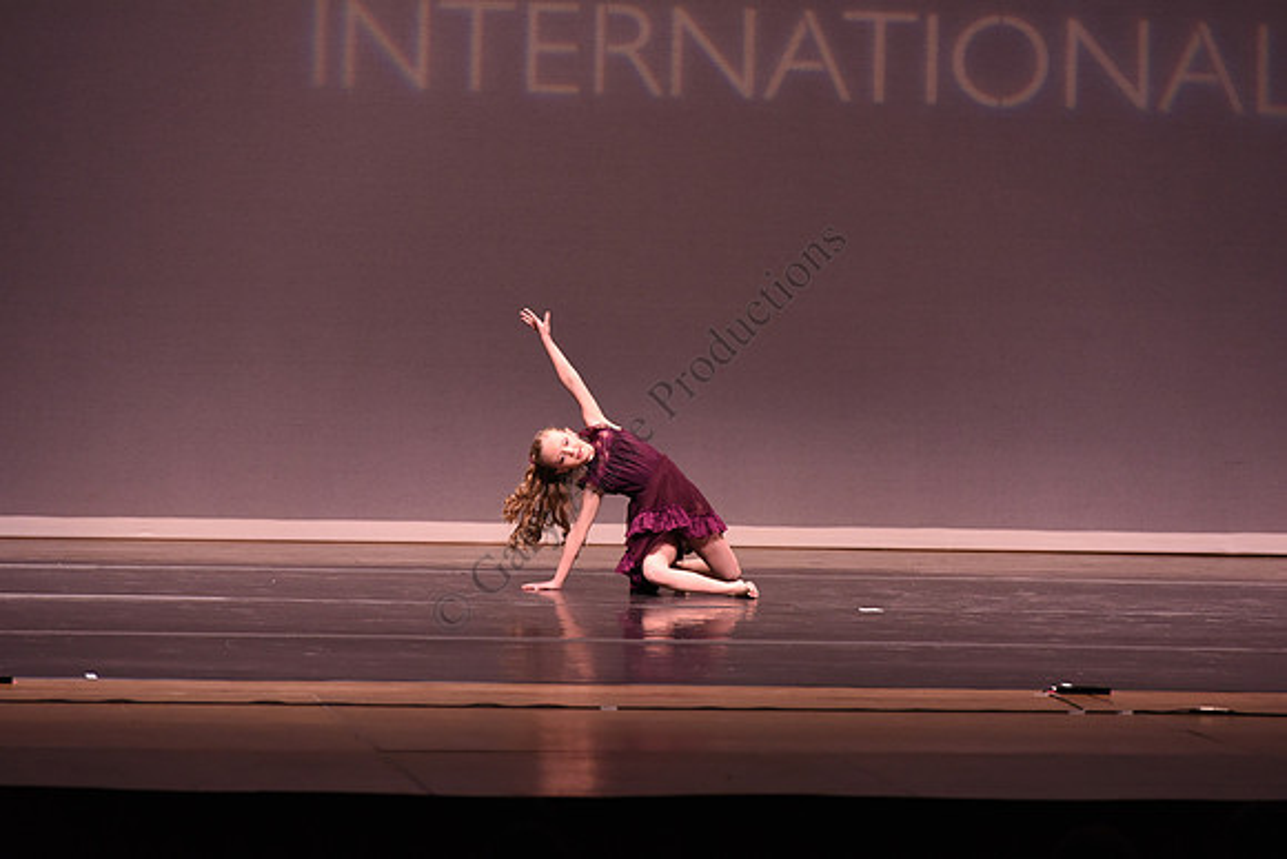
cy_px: 430
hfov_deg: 10.3
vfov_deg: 6.9
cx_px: 644
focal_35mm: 200
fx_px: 7151
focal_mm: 200
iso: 2000
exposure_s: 1/250
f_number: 4
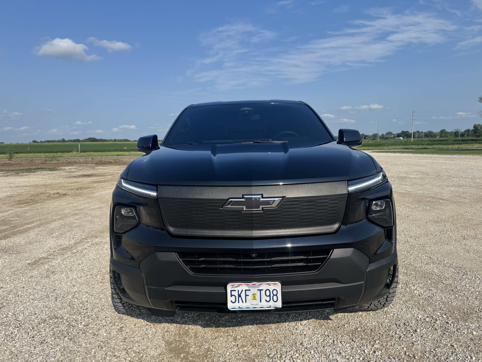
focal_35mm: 24
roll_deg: +1.1
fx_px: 334
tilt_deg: -7.1
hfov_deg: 71.6
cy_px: 181
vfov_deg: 56.8
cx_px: 241
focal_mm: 6.76
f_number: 1.78
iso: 80
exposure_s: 1/5348
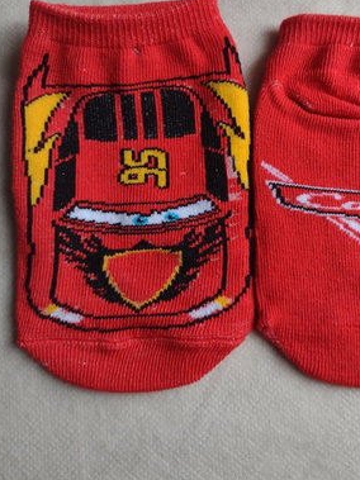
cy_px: 170
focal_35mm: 38
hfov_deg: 37.3
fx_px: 527
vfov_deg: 48.4
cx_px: 241
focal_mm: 4.71
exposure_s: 1/50
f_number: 1.7
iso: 208
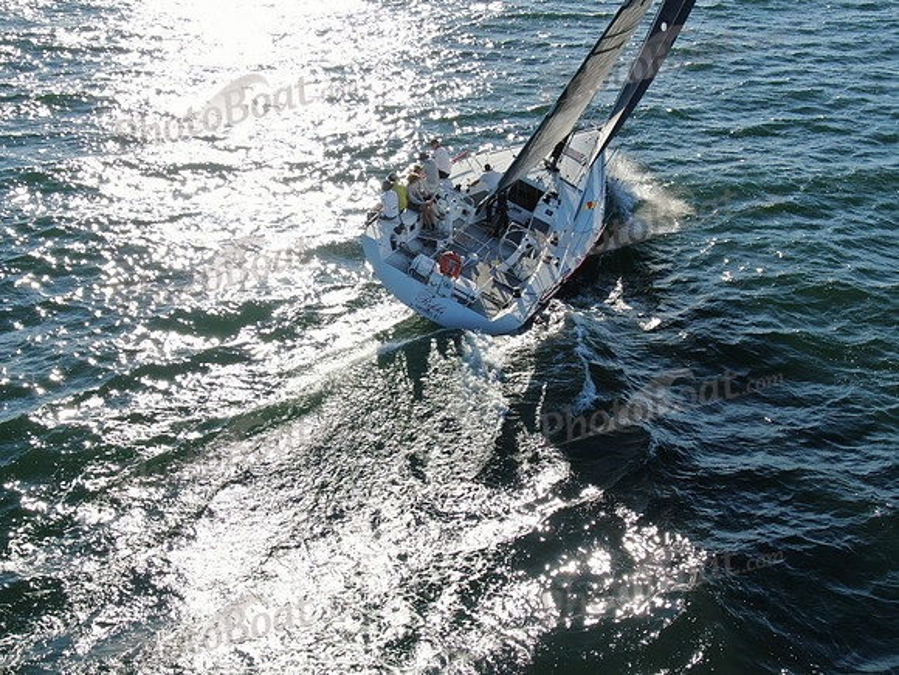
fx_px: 1247
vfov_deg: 30.3
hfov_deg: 39.7
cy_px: 338
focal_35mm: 48
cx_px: 450
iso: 100
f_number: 3.8
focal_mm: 8.6
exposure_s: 1/800
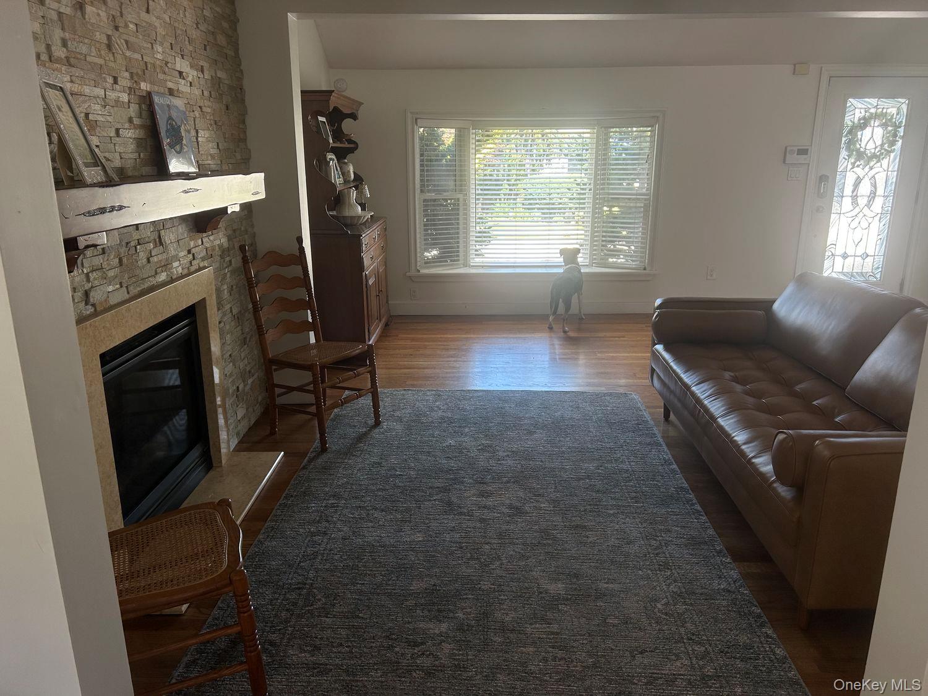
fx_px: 697
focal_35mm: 26
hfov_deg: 67.3
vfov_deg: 53.1
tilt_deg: -14.9
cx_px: 464
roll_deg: +0.0
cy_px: 348
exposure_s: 1/121
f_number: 1.5
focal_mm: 5.7
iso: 50
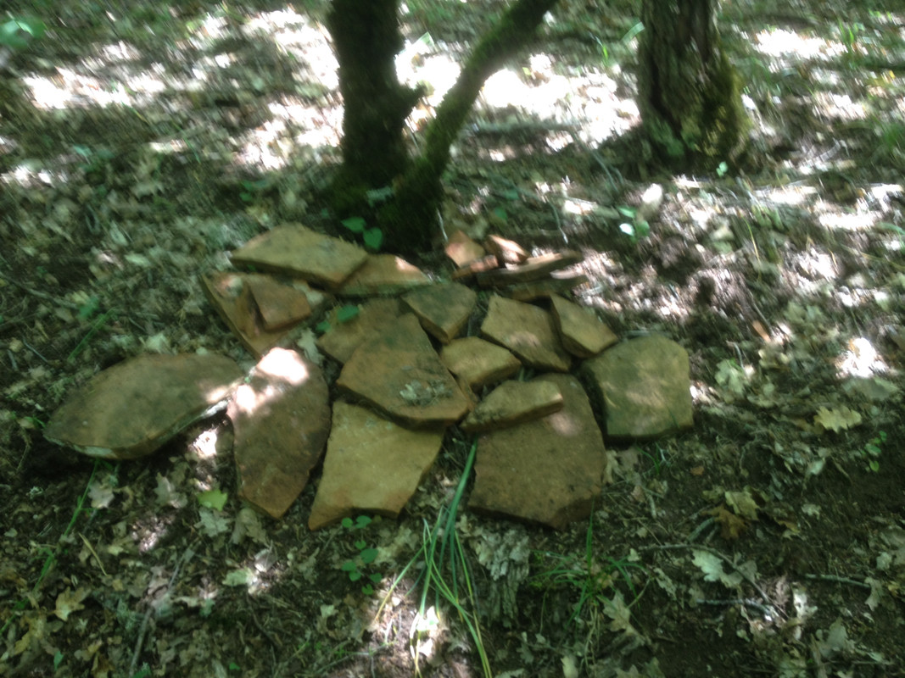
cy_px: 339
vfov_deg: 40.7
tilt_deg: -28.2
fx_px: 915
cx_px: 452
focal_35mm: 35
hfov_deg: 52.6
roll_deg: -2.6
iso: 50
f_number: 2.4
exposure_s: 1/20
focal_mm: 4.28
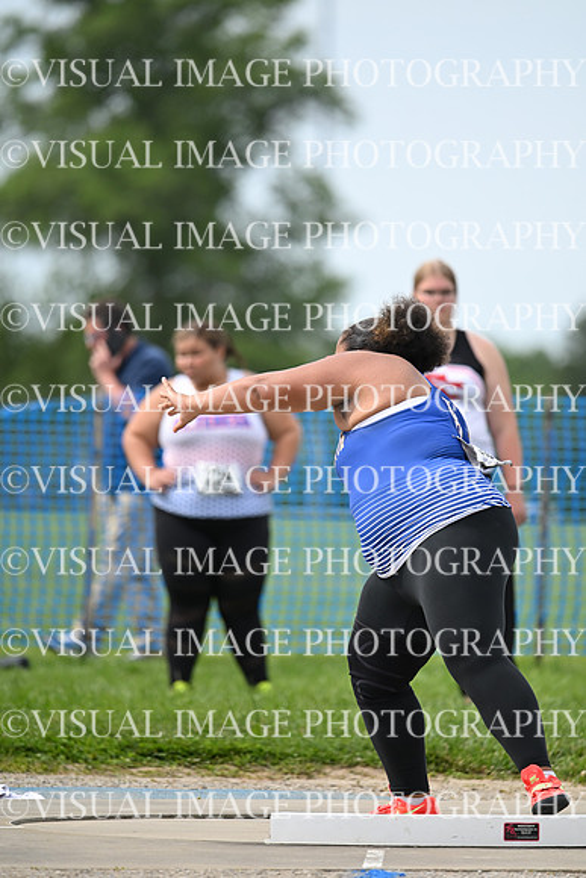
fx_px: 9760
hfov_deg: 3.4
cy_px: 439
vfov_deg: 5.2
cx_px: 293
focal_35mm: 400
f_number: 4.5
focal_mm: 400
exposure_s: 1/2500
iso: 500
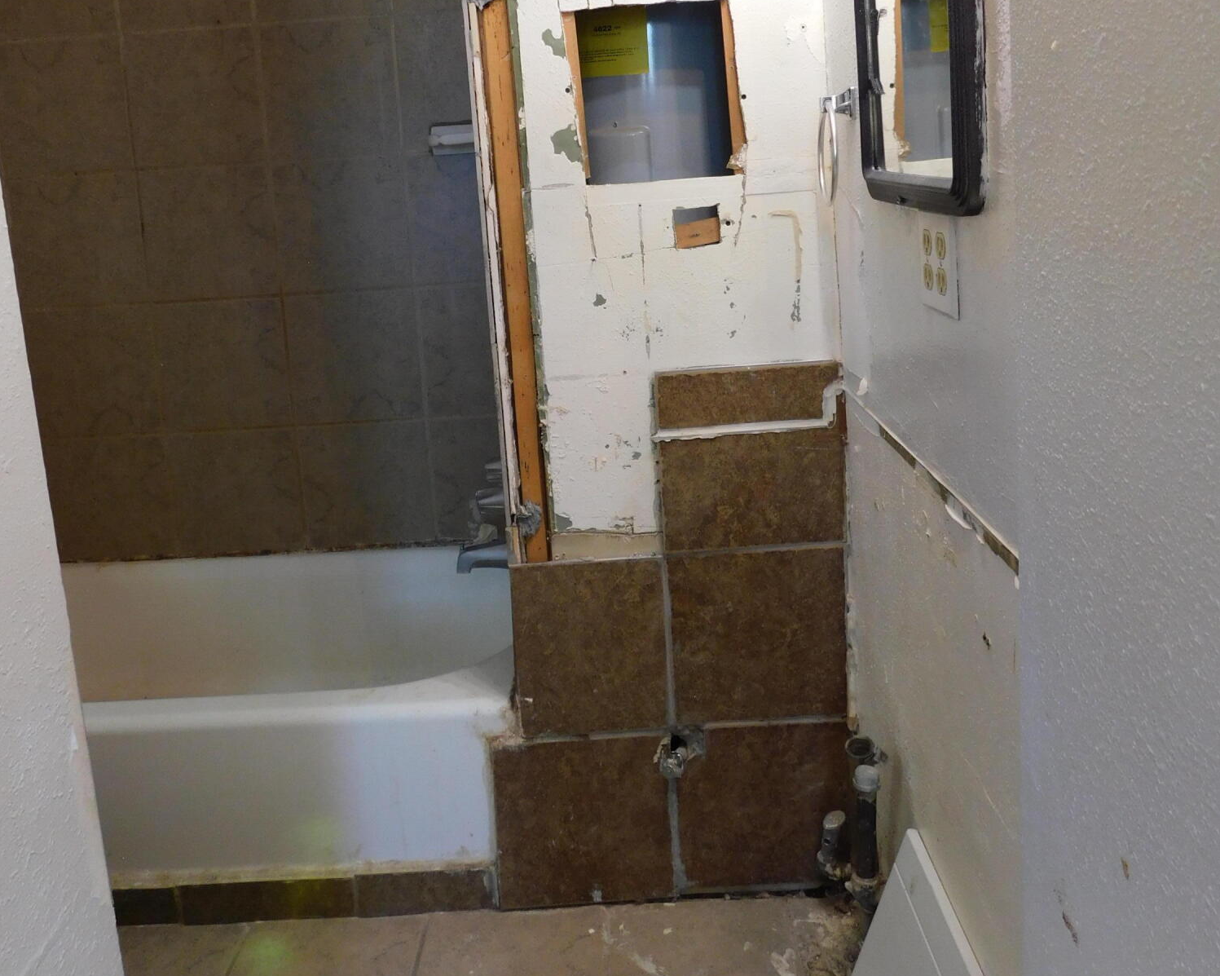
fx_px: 1083
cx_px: 610
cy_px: 283
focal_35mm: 30
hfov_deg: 58.8
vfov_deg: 47.2
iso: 200
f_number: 3
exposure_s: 1/30
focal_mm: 4
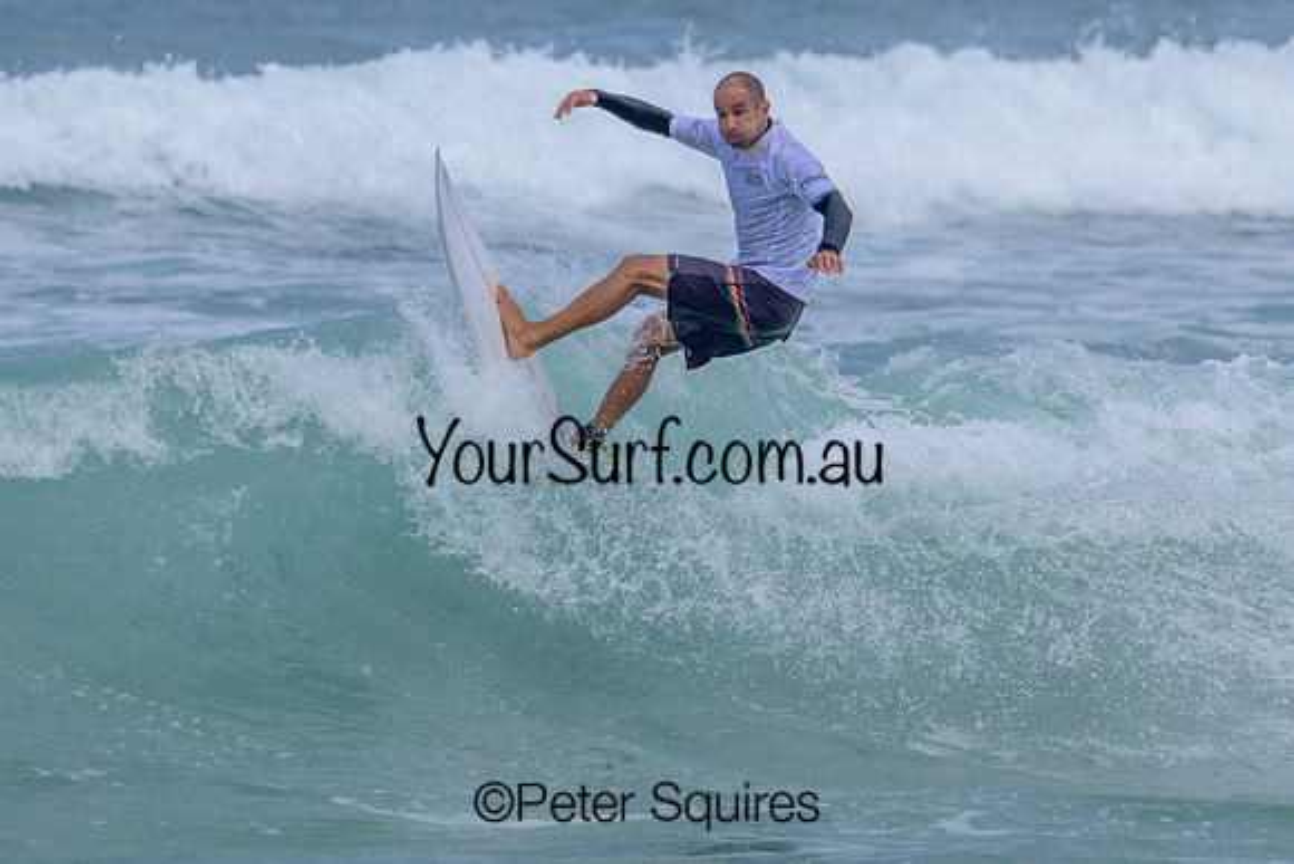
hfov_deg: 3.6
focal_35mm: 578
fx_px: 20768
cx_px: 795
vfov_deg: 2.4
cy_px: 477
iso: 640
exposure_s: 1/2000
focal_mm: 470
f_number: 11
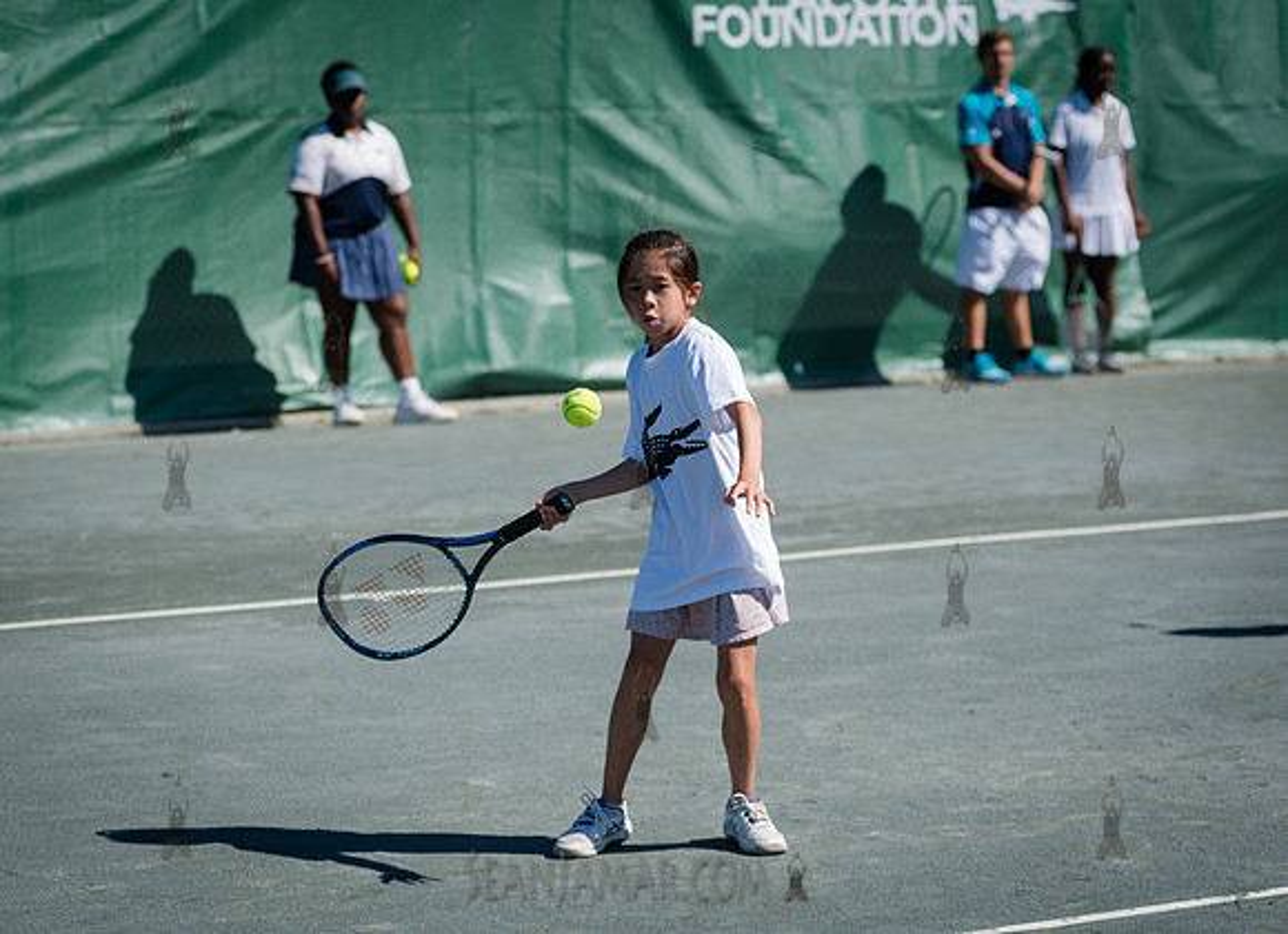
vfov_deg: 12.1
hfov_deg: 16.6
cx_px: 562
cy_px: 424
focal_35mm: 120
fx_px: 4422
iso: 200
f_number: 4
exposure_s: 1/2500
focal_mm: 100
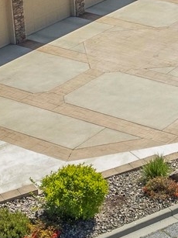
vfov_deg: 16.5
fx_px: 803
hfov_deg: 12.2
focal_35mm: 117
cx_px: 240
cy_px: -2
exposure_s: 1/2500
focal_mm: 8.38
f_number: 2.8
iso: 100
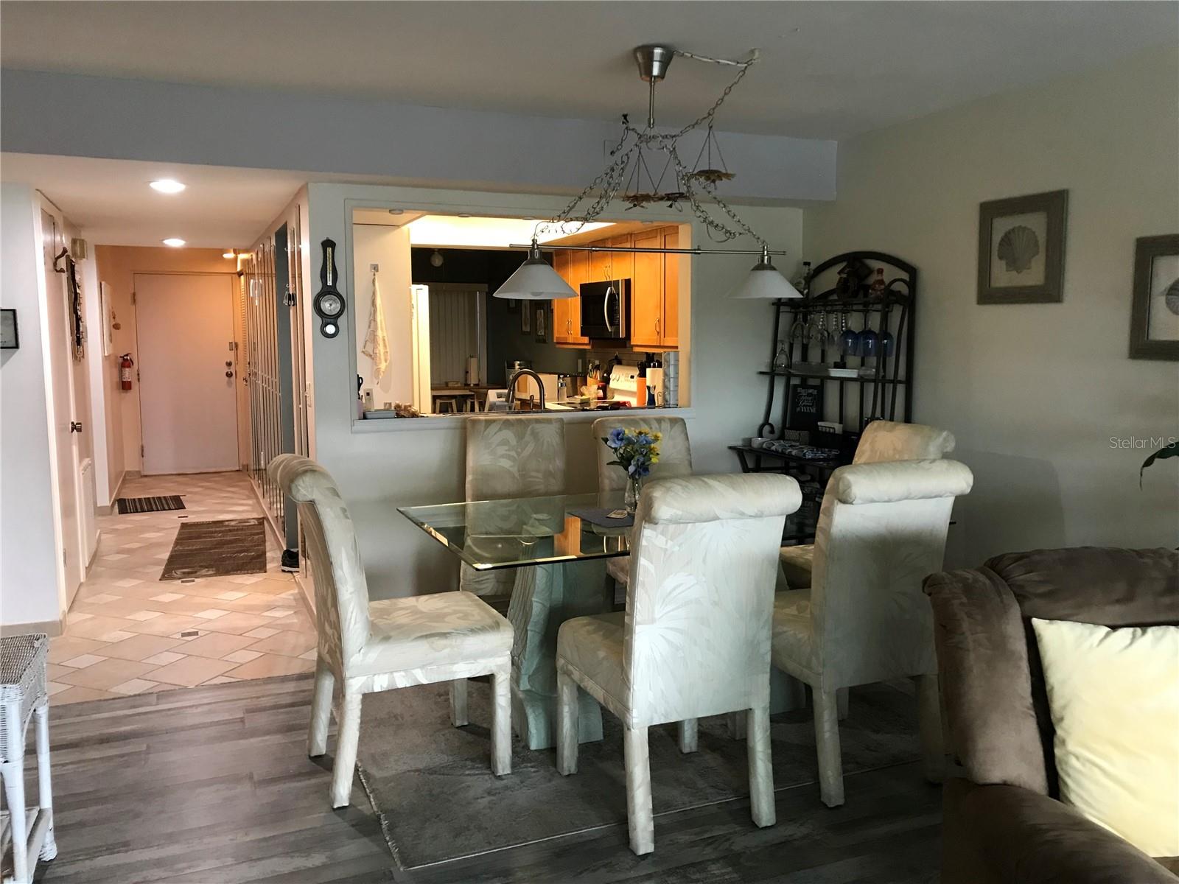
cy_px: 442
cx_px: 590
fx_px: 954
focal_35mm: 28
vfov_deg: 49.7
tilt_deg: -5.7
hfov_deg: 63.4
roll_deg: -1.2
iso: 50
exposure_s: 1/15
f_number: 1.8
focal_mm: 3.99
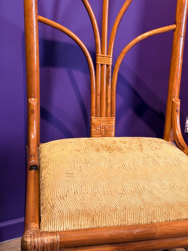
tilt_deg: -21.7
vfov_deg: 36.8
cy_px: 126
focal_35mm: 52
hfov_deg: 28.0
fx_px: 377
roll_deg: -4.0
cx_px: 94
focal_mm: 5.96
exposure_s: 1/60
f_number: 1.6
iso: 80
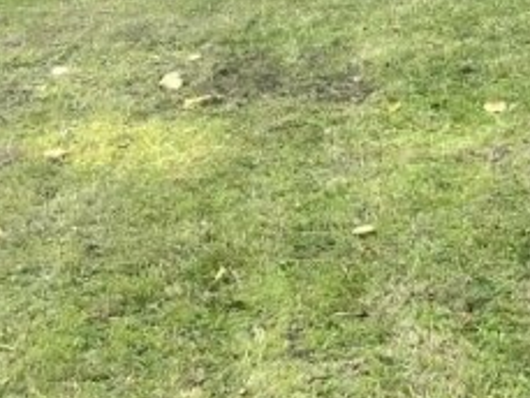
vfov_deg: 13.0
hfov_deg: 17.9
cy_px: -351
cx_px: 699
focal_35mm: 102
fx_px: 1563
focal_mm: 5.1
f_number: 1.6
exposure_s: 1/578
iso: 32
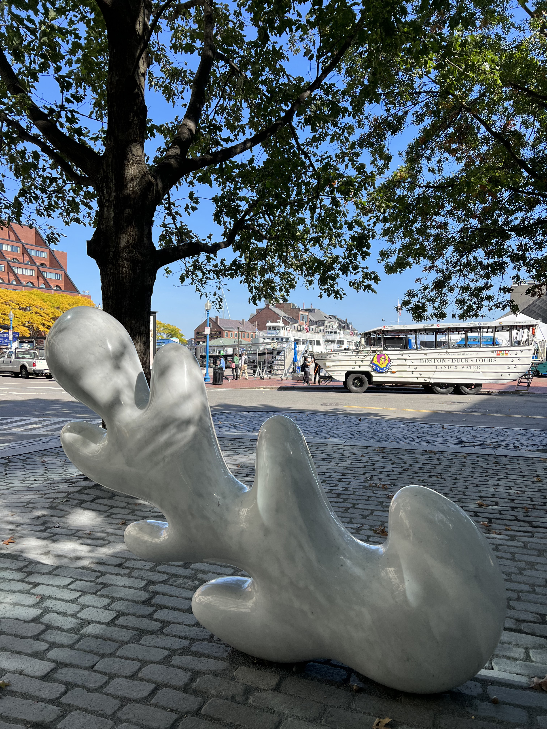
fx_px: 548
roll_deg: -1.0
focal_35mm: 26
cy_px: 364
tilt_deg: -2.2
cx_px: 274
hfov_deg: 53.1
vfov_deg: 67.3
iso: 50
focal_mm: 5.7
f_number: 1.5
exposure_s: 1/2008
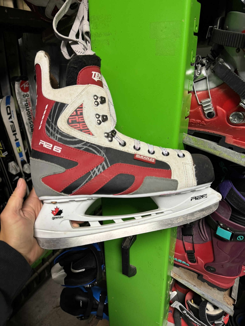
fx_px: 226
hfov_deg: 56.8
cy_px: 163
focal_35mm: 24
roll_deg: -1.9
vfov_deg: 71.6
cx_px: 122
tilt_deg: -25.2
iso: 200
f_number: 1.78
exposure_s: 1/50
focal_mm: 6.76
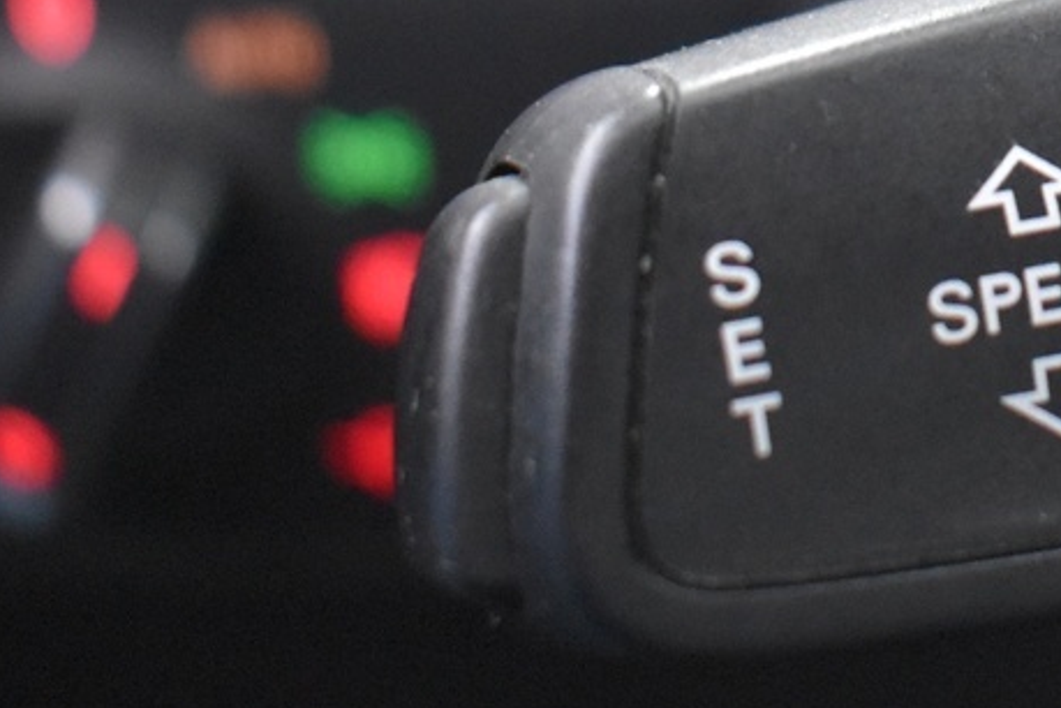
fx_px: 3743
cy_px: -160
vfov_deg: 10.6
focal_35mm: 127
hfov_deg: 15.4
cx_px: 1331
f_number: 3.8
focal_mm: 24
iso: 3200
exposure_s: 1/8
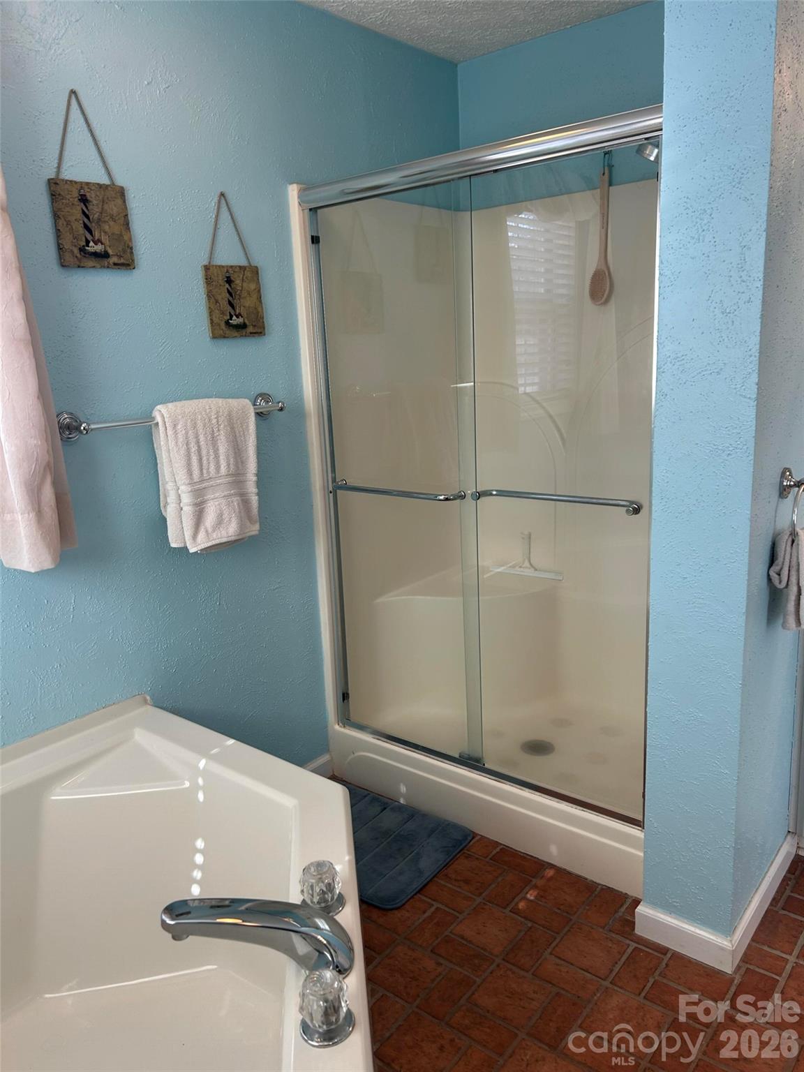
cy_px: 536
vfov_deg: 67.3
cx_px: 402
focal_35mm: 26
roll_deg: +2.9
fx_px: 805
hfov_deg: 53.1
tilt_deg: -12.4
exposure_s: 1/120
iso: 50
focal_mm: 5.7
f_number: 1.5
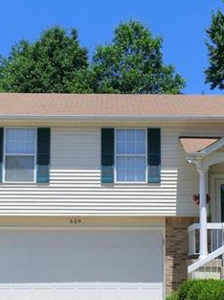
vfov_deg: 22.8
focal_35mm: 86
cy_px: 168
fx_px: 744
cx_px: 141
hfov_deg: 17.1
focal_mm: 7.38
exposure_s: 1/160
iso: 100
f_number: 10.3
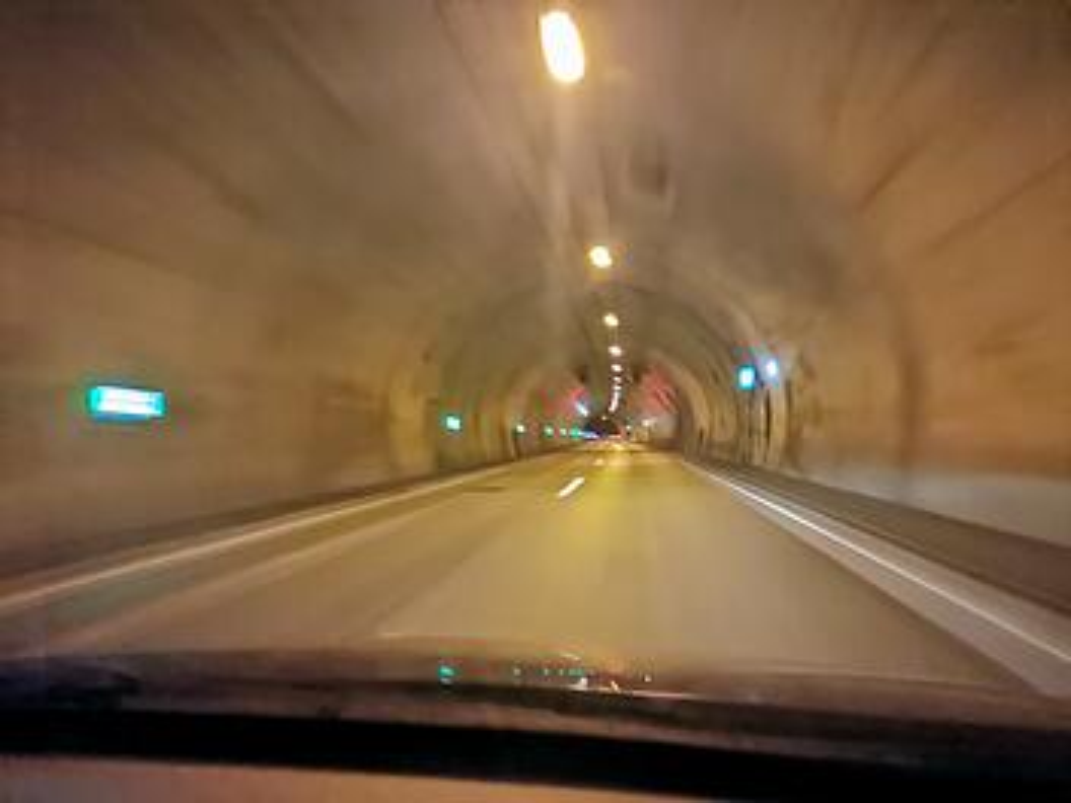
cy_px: 402
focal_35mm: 26
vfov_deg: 53.1
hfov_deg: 67.3
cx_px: 536
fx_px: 804
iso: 3200
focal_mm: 4.75
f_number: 1.8
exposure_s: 1/16.7
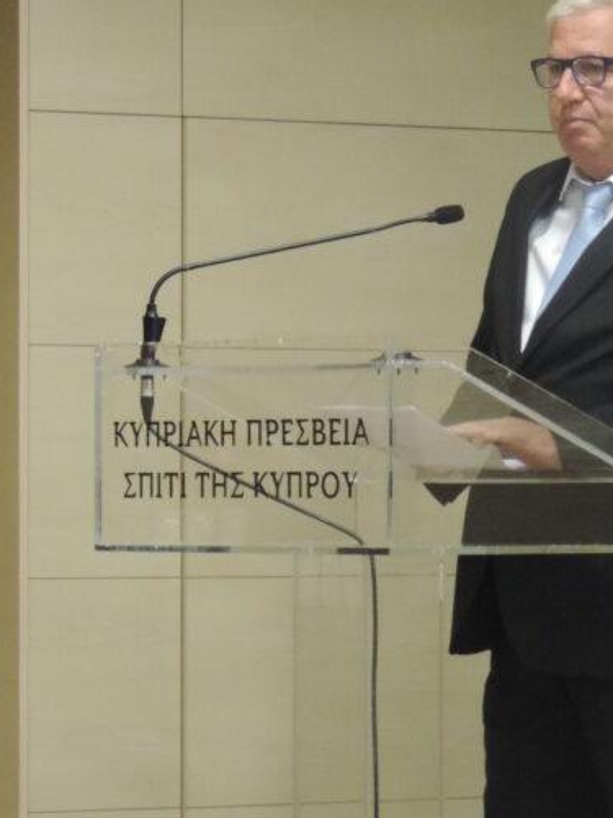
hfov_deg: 6.9
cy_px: 491
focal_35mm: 215
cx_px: 396
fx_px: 5076
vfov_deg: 9.2
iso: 800
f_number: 4.2
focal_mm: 18.7
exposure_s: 1/20
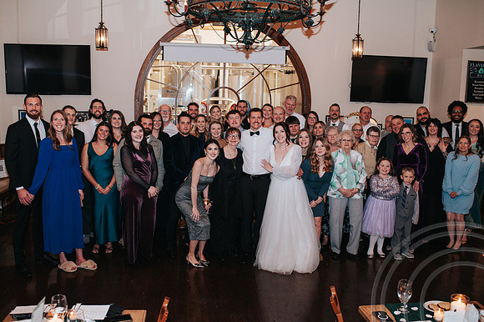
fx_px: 478
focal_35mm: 36
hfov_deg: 53.7
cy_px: 164
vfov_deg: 37.2
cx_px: 238
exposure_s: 1/200
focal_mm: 35
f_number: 3.2
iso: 800
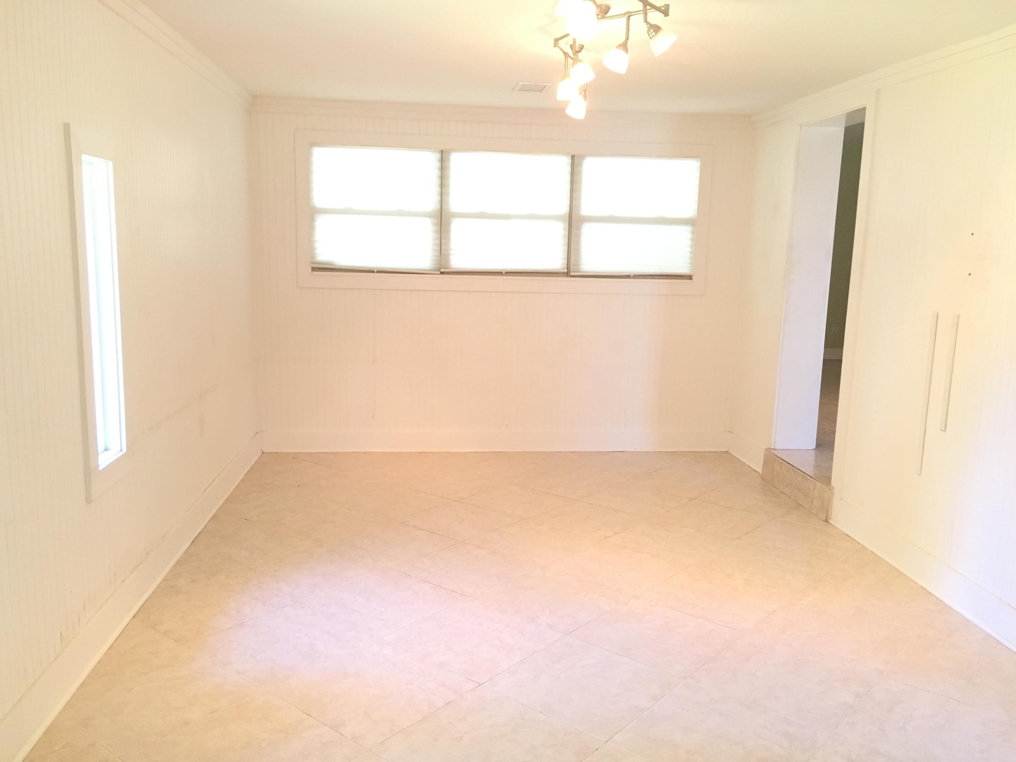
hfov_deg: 61.7
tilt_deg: -8.6
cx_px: 508
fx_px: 851
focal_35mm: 29
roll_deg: -1.0
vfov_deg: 48.2
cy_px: 381
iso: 100
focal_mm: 4.15
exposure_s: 1/30
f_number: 2.2
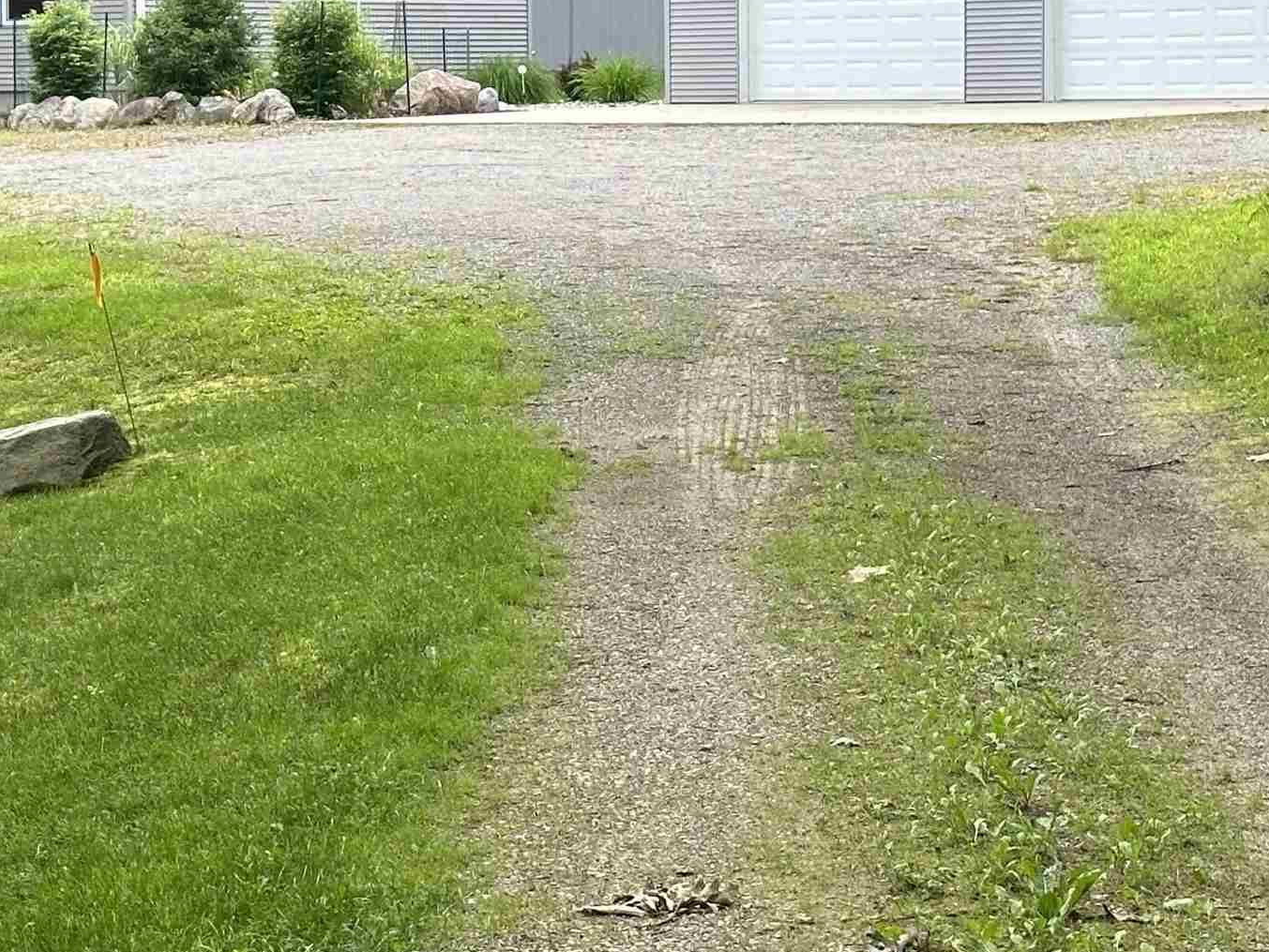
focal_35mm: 109
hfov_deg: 18.0
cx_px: 404
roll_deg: -0.1
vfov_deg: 13.6
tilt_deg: -2.5
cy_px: 283
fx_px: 3996
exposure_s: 1/93
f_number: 1.78
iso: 80
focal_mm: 6.86
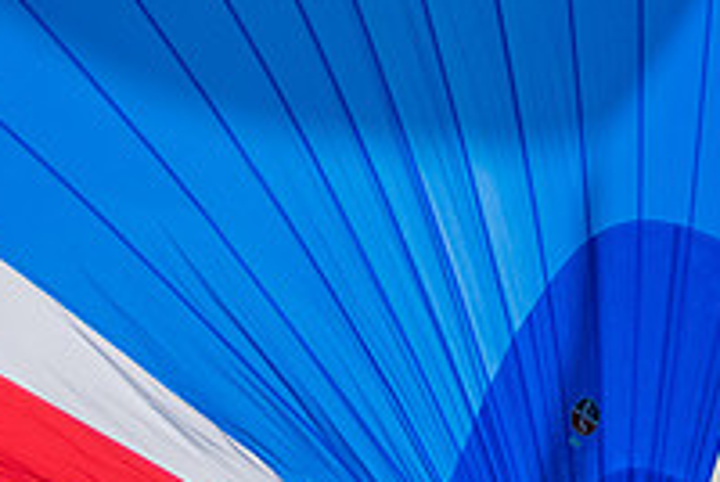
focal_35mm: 1003
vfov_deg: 1.4
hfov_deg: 2.1
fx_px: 20089
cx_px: 34
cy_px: 620
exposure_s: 1/800
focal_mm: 200
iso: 320
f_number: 6.3
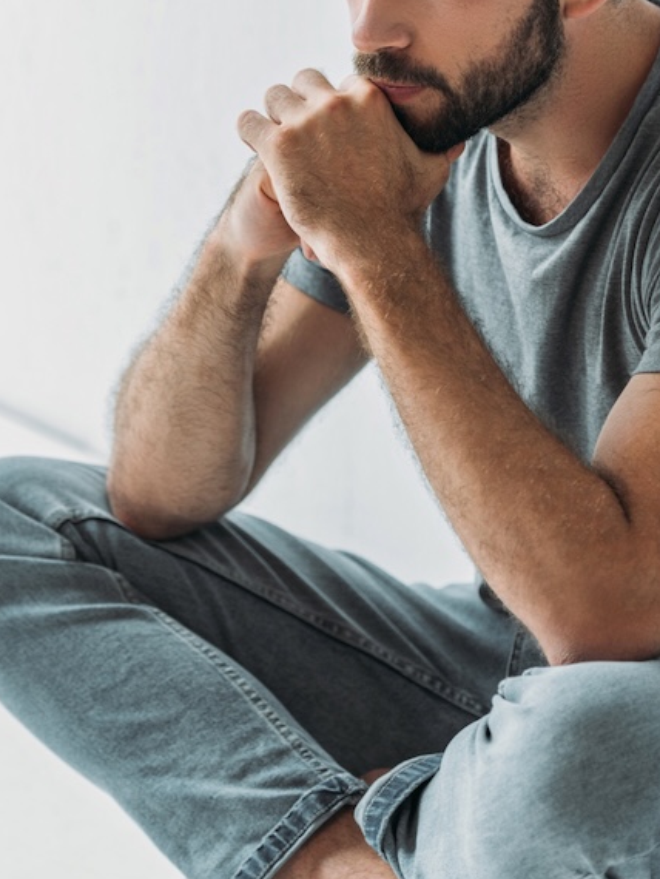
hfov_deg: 7.8
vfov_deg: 10.4
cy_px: 392
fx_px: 4827
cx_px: 423
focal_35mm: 190
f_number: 2.8
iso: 250
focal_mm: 110
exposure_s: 1/200
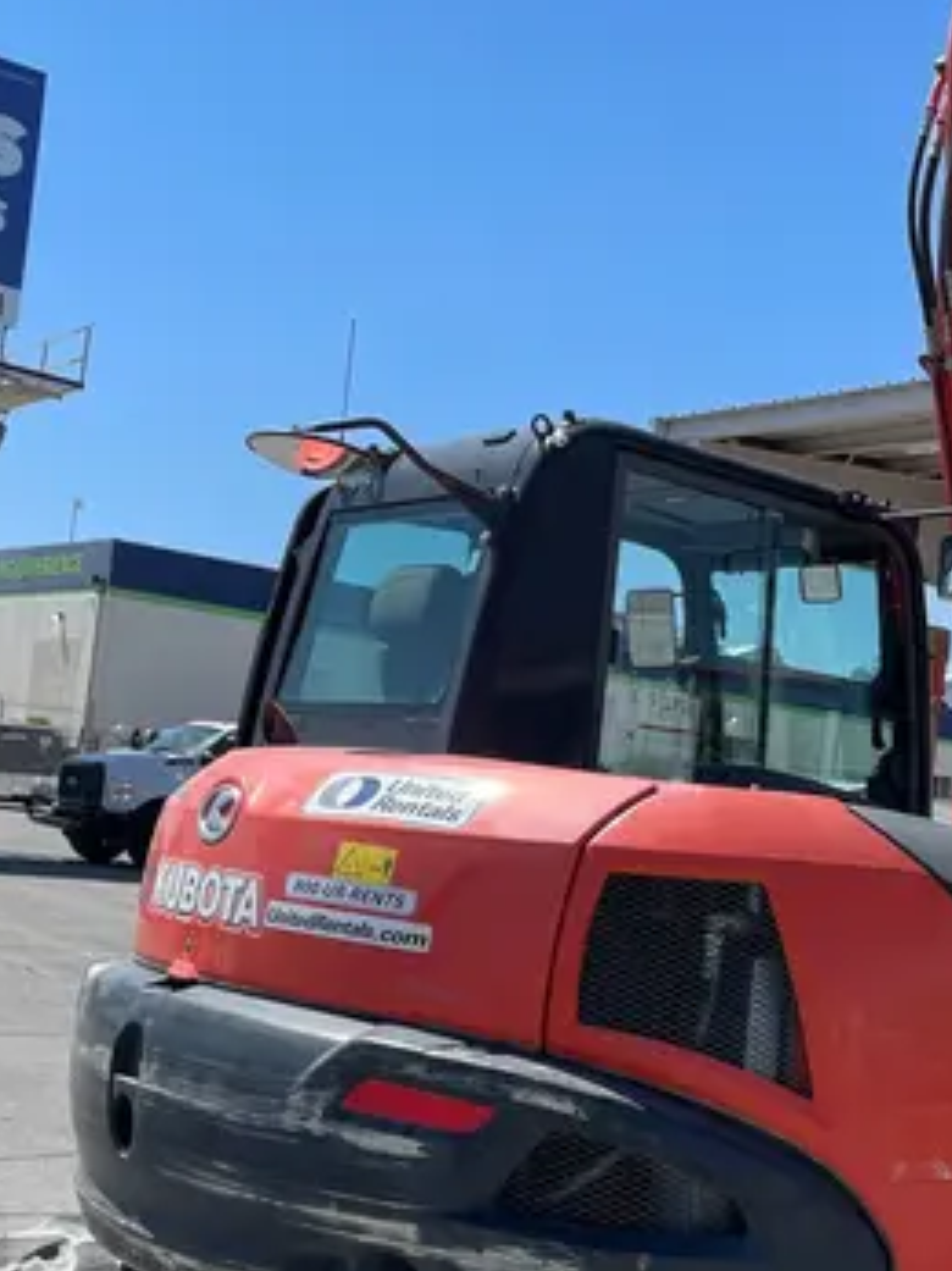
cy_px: 771
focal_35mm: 55
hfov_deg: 25.7
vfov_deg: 34.8
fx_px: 2018
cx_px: 853
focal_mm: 4.2
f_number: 1.6
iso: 50
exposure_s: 1/3205
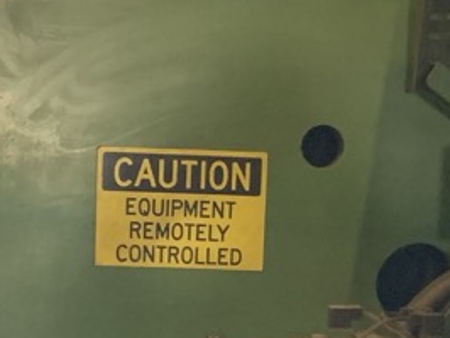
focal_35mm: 125
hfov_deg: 15.8
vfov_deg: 11.7
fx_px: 1626
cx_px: 233
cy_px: 355
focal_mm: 4.25
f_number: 1.8
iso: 400
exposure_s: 1/40
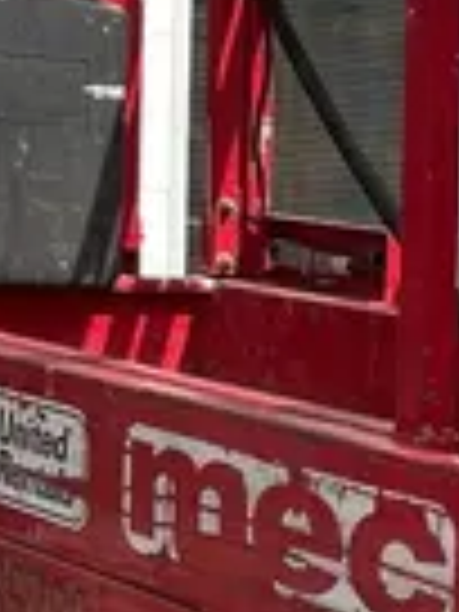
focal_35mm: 140
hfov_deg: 10.2
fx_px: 2475
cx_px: 706
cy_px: 515
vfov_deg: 14.0
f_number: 1.5
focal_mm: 5.7
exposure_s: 1/5587
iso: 50
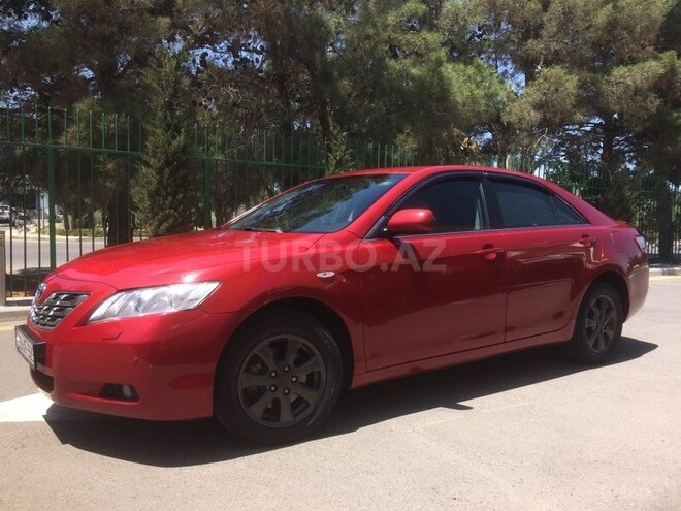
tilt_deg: -4.4
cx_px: 340
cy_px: 256
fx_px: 571
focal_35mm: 29
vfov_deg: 48.2
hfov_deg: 61.7
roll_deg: +1.7
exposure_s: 1/1866
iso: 32
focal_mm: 4.15
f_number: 2.2
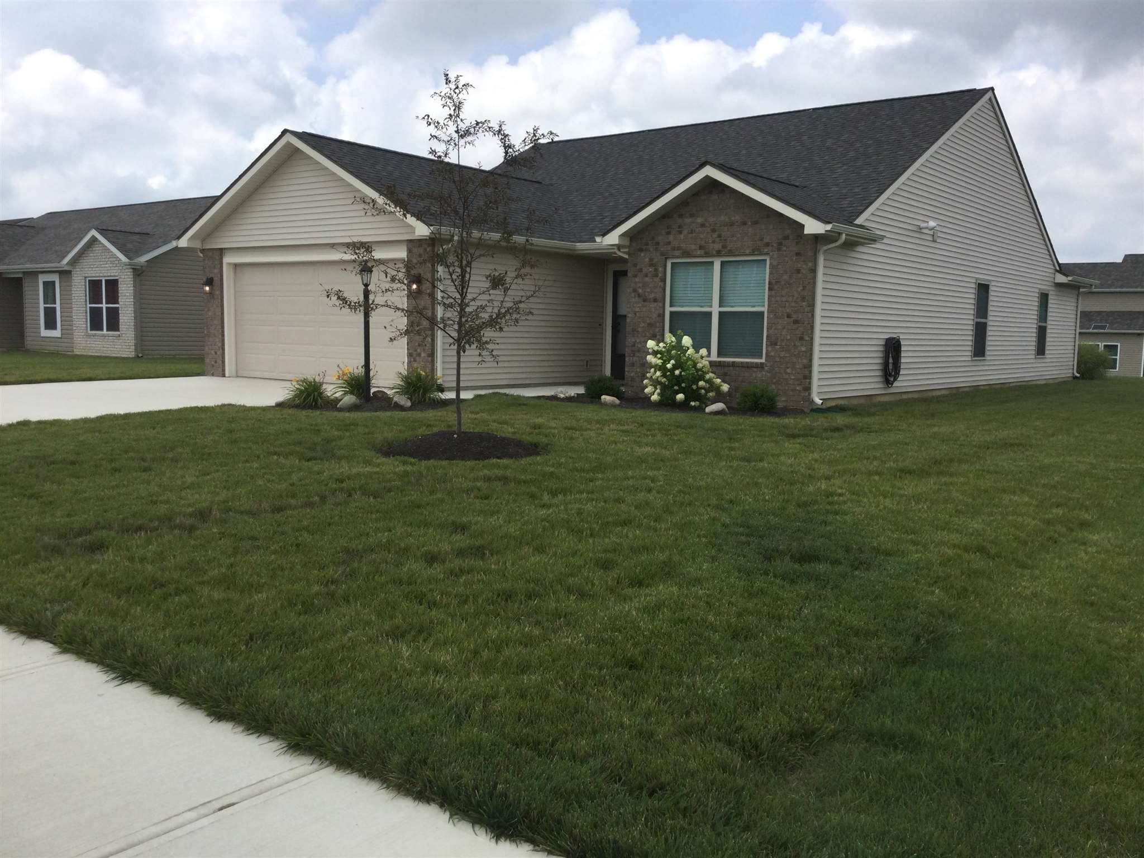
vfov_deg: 45.4
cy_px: 429
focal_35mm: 31
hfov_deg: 58.4
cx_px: 572
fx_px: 1024
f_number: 2.4
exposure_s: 1/1101
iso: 25
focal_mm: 3.3
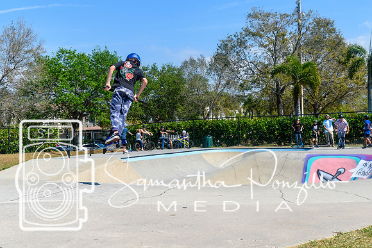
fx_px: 481
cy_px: 124
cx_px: 186
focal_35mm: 46
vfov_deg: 29.0
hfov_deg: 42.3
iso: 200
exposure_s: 1/400
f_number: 10
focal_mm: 31
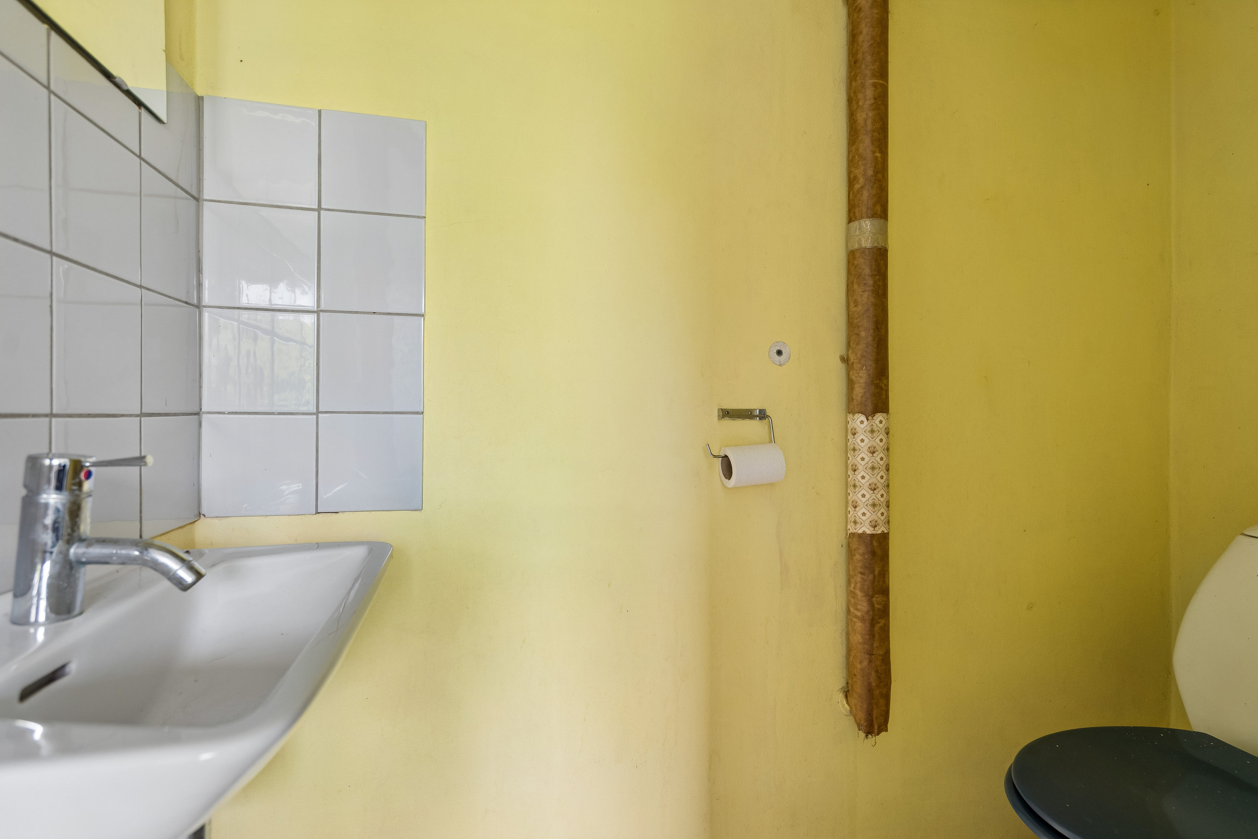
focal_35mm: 16
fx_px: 559
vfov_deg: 73.7
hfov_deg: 96.7
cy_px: 420
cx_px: 629
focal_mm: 16
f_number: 4
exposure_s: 1/10
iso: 400
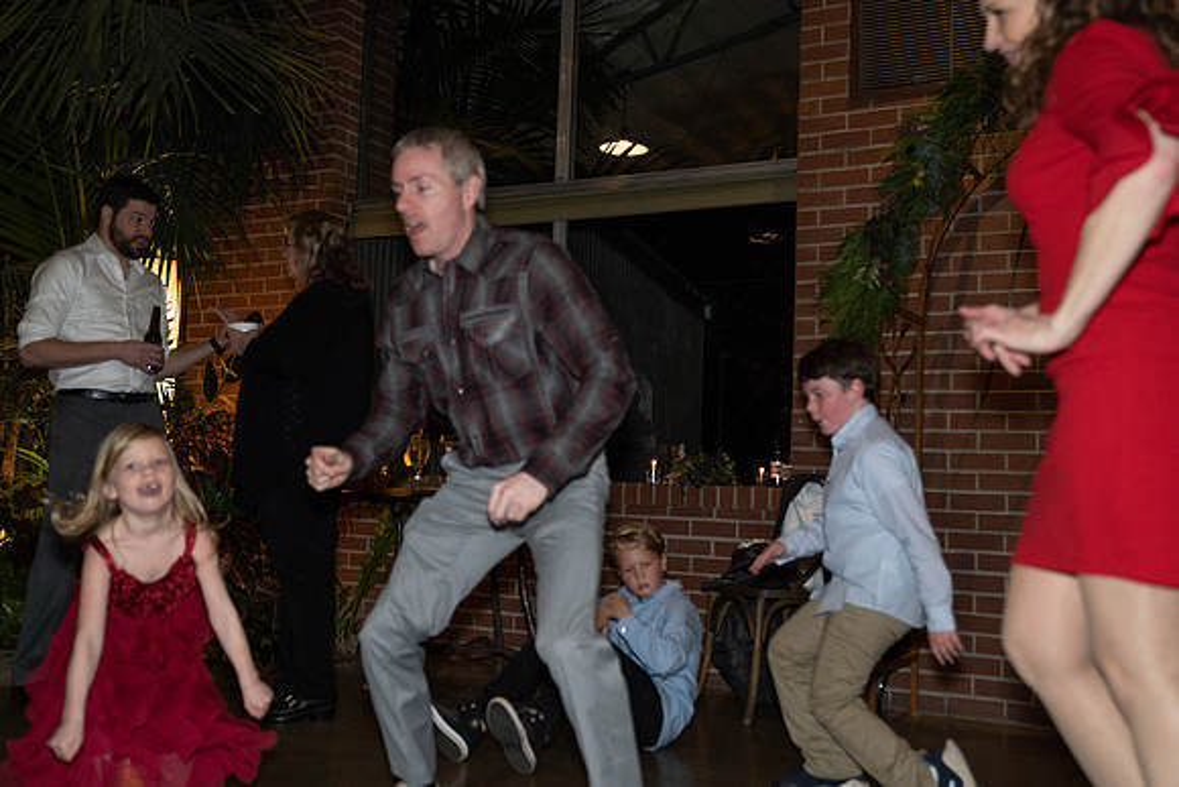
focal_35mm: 39
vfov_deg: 34.2
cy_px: 394
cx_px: 590
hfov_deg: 49.5
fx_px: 1277
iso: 1600
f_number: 2.8
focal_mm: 39
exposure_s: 1/250
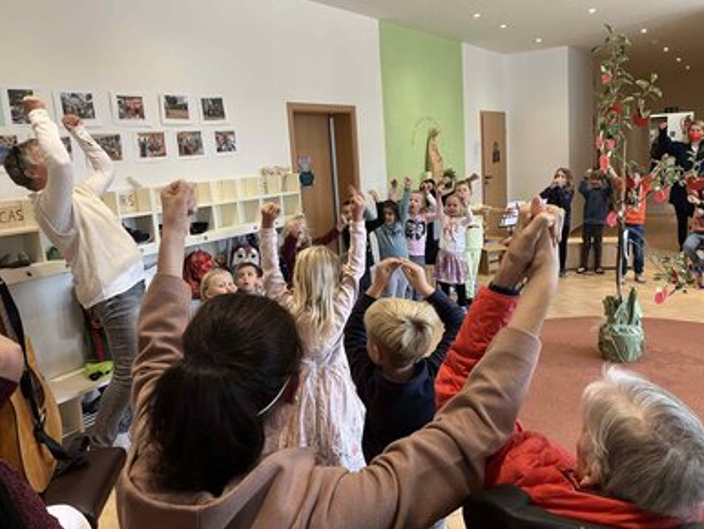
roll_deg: +3.7
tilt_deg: -8.6
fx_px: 590
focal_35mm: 29
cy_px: 261
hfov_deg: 61.6
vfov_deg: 48.3
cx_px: 354
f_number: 1.8
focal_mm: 3.99
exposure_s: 1/50
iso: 100
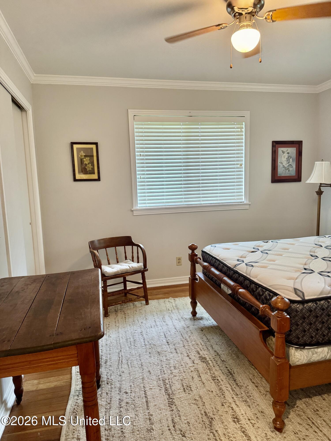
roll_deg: +3.6
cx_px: 166
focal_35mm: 24
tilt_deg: -8.3
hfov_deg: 56.8
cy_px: 220
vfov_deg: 71.6
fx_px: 306
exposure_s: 1/60
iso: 320
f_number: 1.78
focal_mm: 6.76
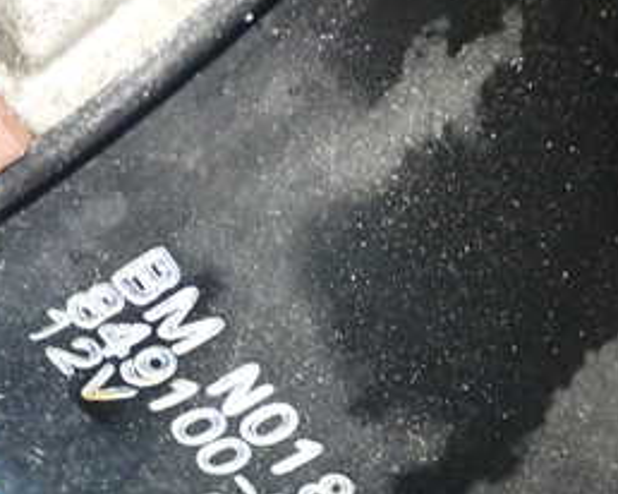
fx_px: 1828
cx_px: 187
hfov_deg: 19.1
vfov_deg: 15.3
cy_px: 386
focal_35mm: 100
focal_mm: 7.84
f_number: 2.9
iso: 800
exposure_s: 1/25
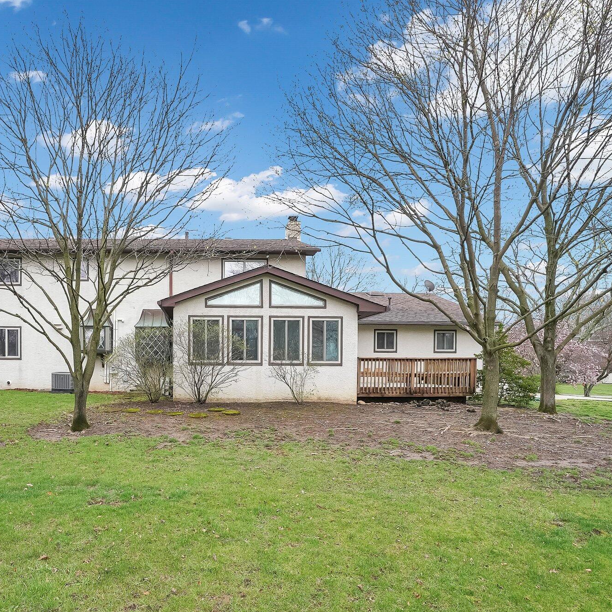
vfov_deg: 72.1
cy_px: 312
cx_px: 203
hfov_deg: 70.0
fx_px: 420
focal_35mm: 21
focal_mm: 16
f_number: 7.1
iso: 640
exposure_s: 1/160
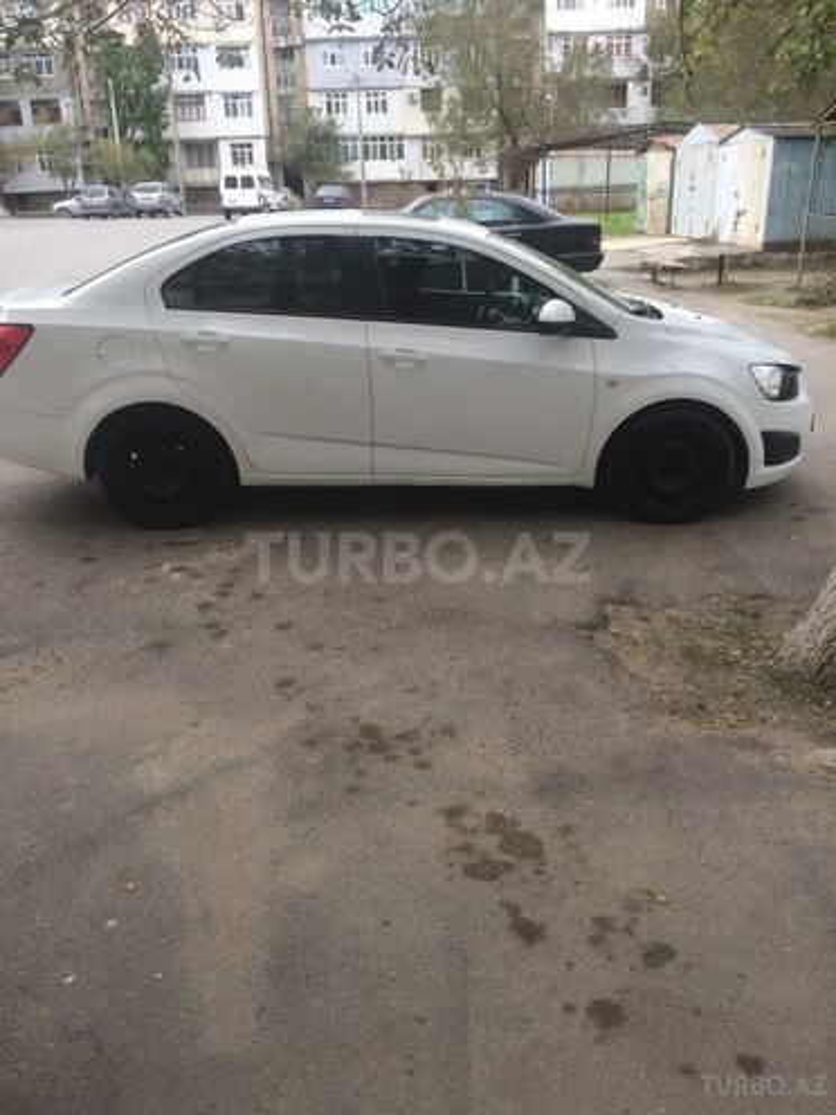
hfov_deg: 48.2
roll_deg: +3.3
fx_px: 934
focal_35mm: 29
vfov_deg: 61.7
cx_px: 418
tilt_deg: -20.0
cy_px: 558
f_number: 2.2
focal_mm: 4.15
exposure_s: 1/394
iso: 32
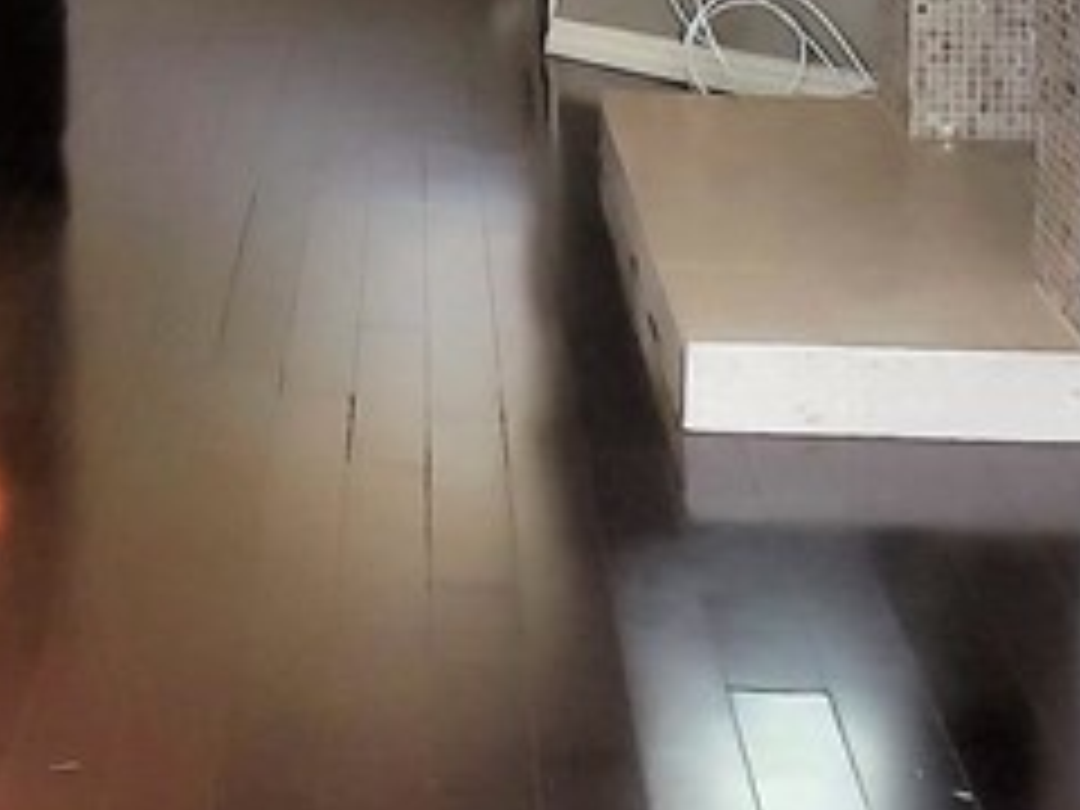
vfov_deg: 12.7
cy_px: -374
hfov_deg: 17.1
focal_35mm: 111
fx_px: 3463
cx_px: -130
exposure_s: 1/60
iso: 200
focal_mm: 4.3
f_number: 2.4
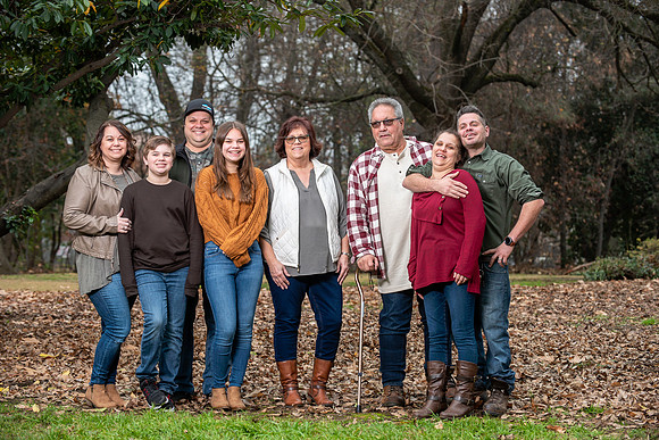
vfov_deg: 15.2
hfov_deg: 22.6
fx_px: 1648
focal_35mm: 90
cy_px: 220
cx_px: 330
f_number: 4
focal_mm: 90
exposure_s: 1/125
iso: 200
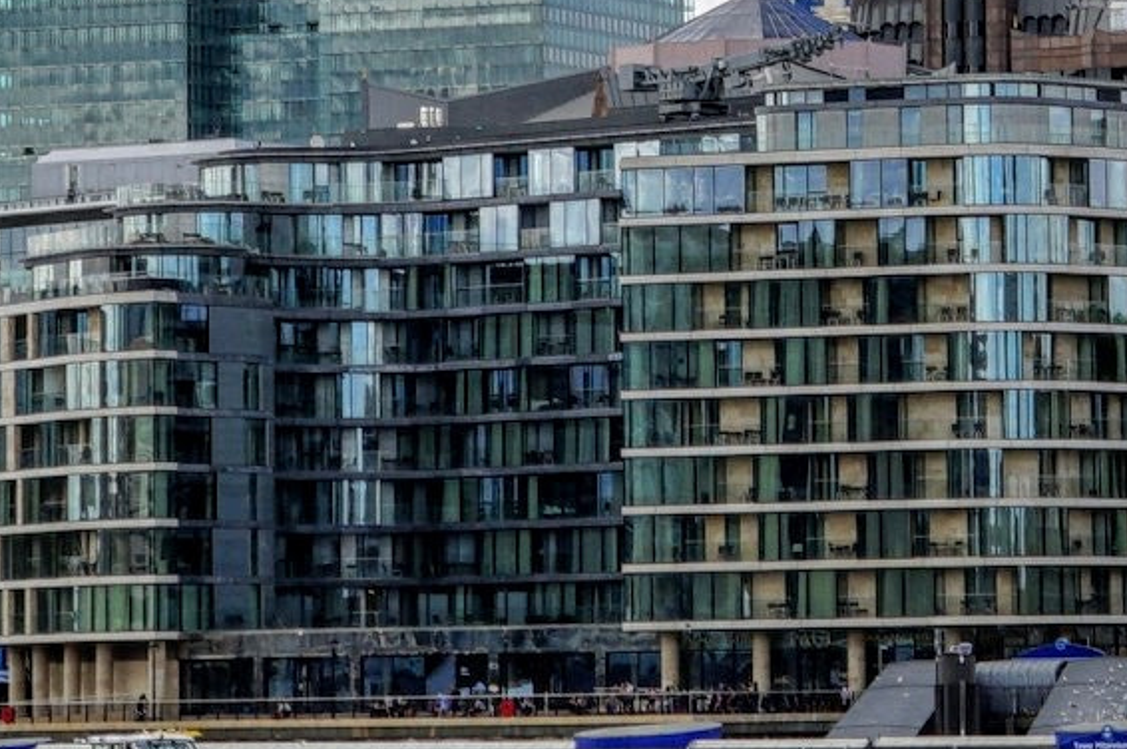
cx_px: 1037
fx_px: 7473
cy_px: 54
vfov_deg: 5.7
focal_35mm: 239
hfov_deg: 8.6
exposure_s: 1/100
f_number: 13
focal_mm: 44
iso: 100
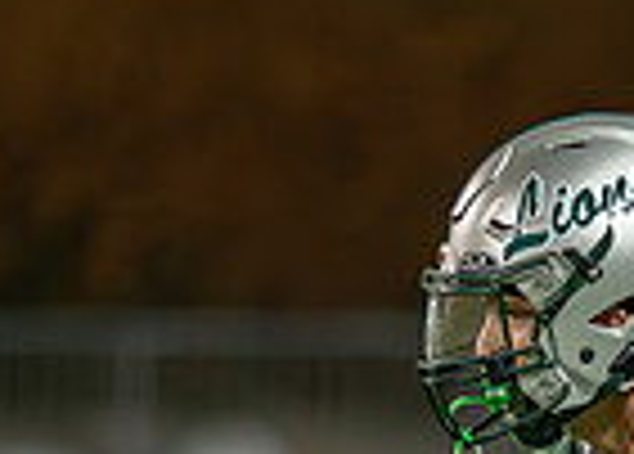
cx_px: 733
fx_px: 18528
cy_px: 560
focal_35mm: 1028
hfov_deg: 2.0
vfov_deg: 1.4
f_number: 1.8
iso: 1250
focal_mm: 135
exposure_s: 1/1600
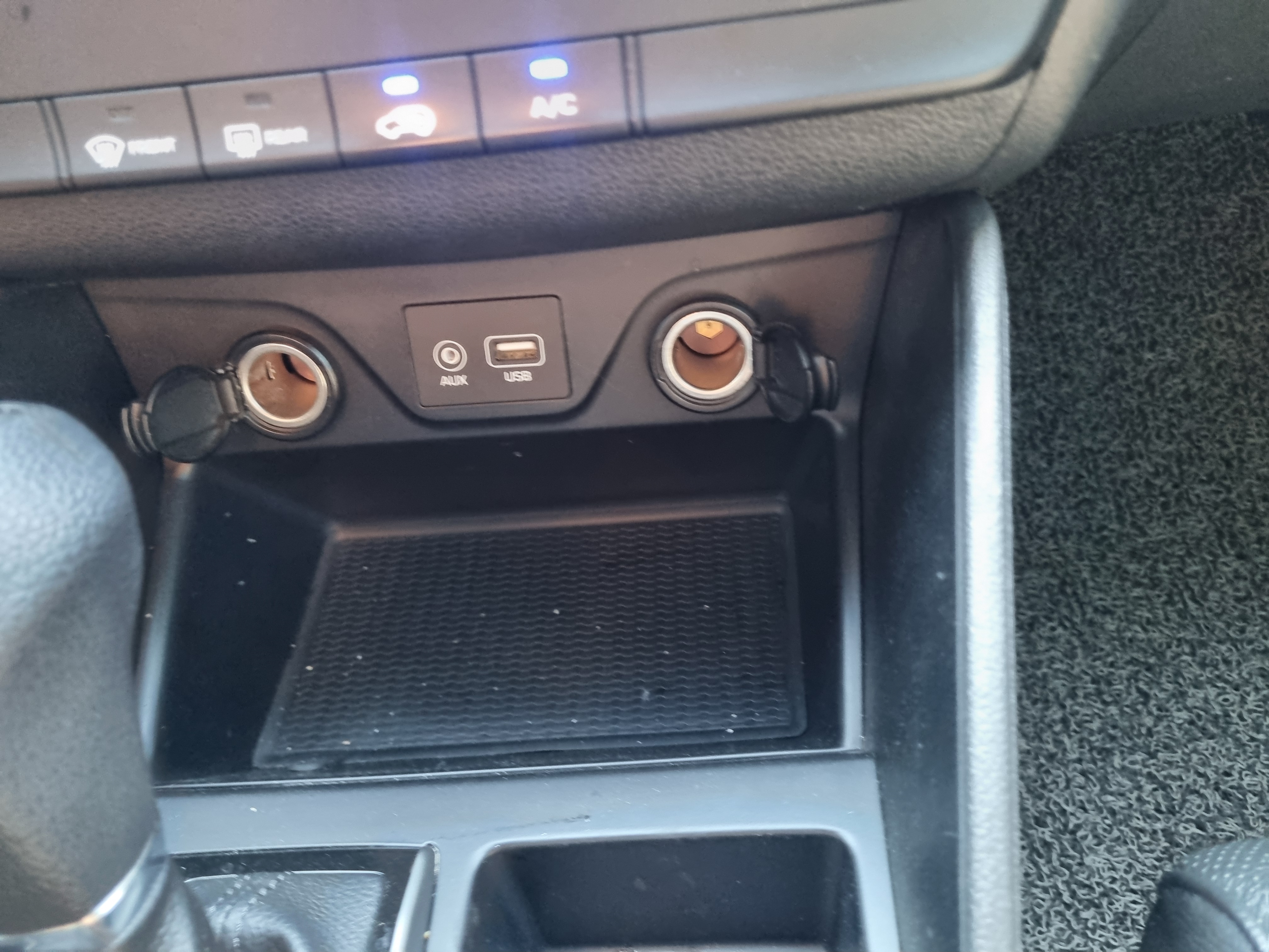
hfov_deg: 67.3
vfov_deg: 53.1
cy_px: 476
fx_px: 953
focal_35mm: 26
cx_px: 634
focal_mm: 5.4
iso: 800
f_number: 1.8
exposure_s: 1/24
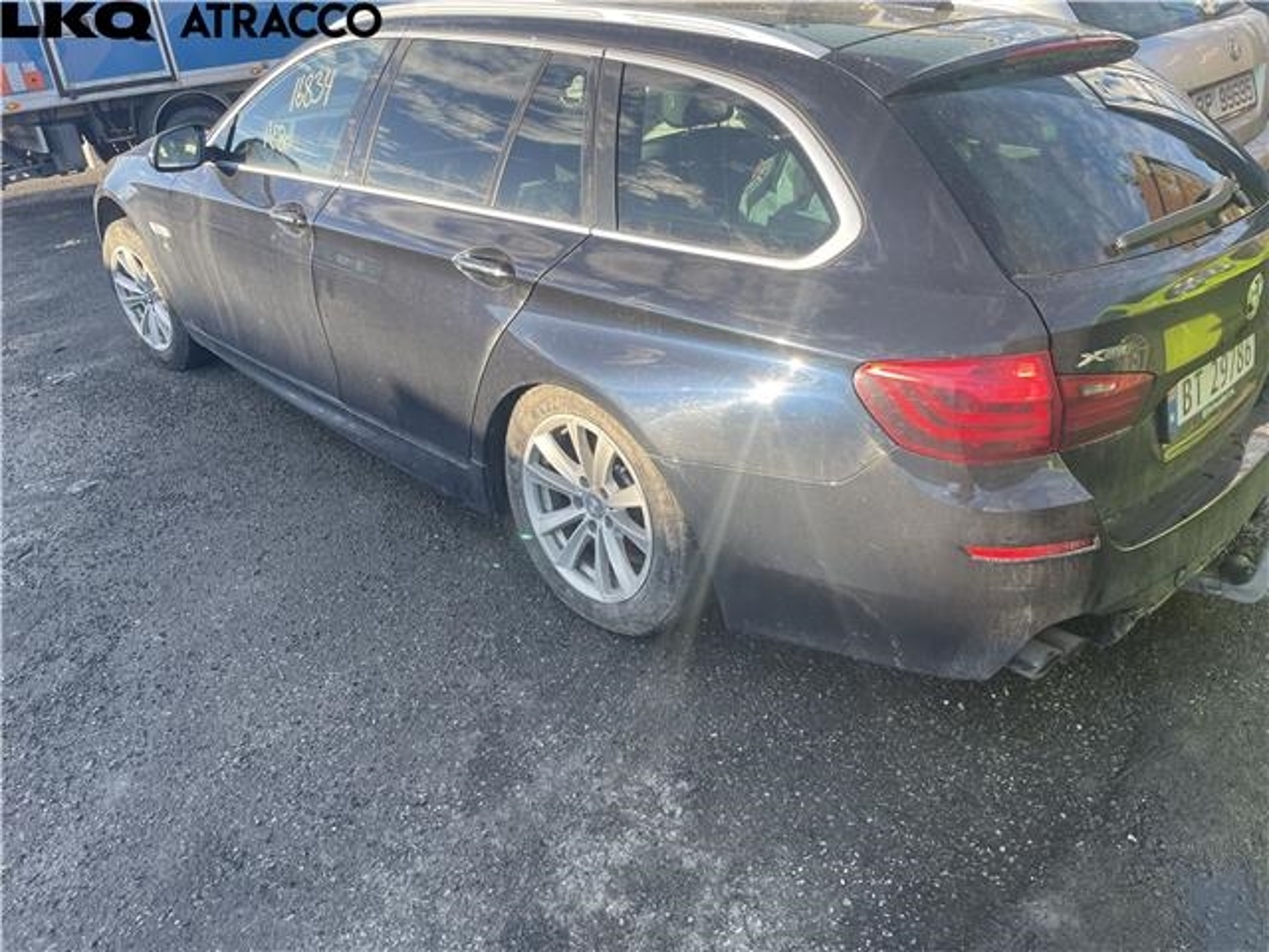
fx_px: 953
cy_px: 476
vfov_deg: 53.1
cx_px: 634
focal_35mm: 26
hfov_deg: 67.3
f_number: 1.6
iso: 32
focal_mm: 4.2
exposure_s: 1/432
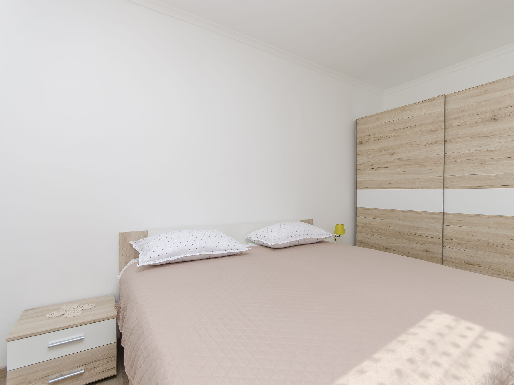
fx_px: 252
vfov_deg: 74.7
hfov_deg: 90.5
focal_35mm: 17
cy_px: 199
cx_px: 292
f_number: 7.1
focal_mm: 10
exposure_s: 1/160
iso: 100
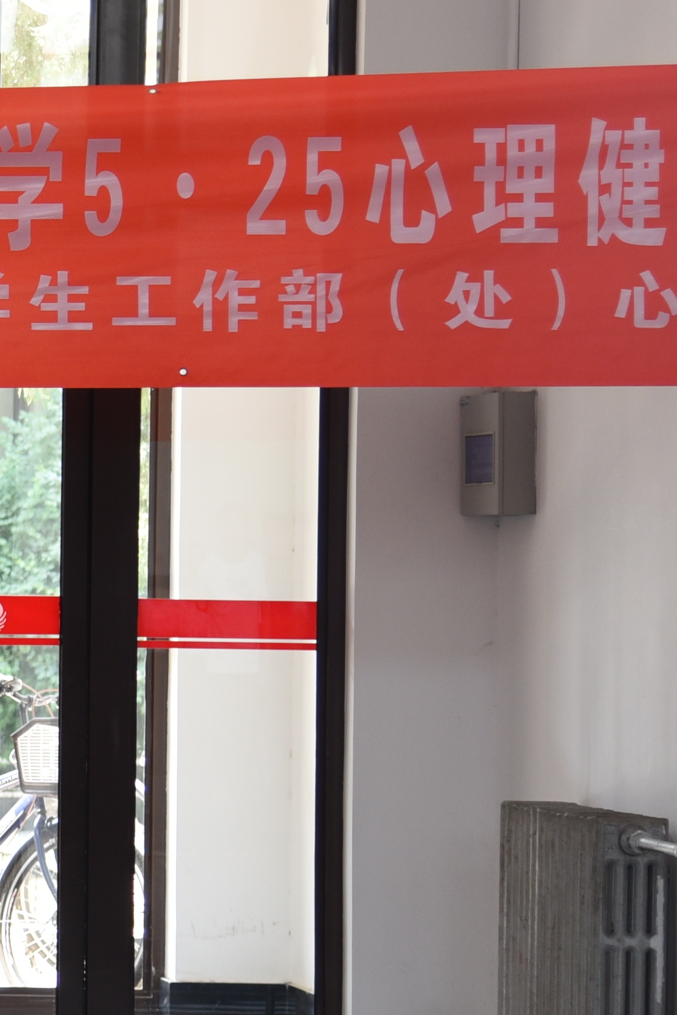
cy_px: 584
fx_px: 5106
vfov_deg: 11.4
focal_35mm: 181
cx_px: -532
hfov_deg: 7.4
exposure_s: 1/200
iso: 500
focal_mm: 55
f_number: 4
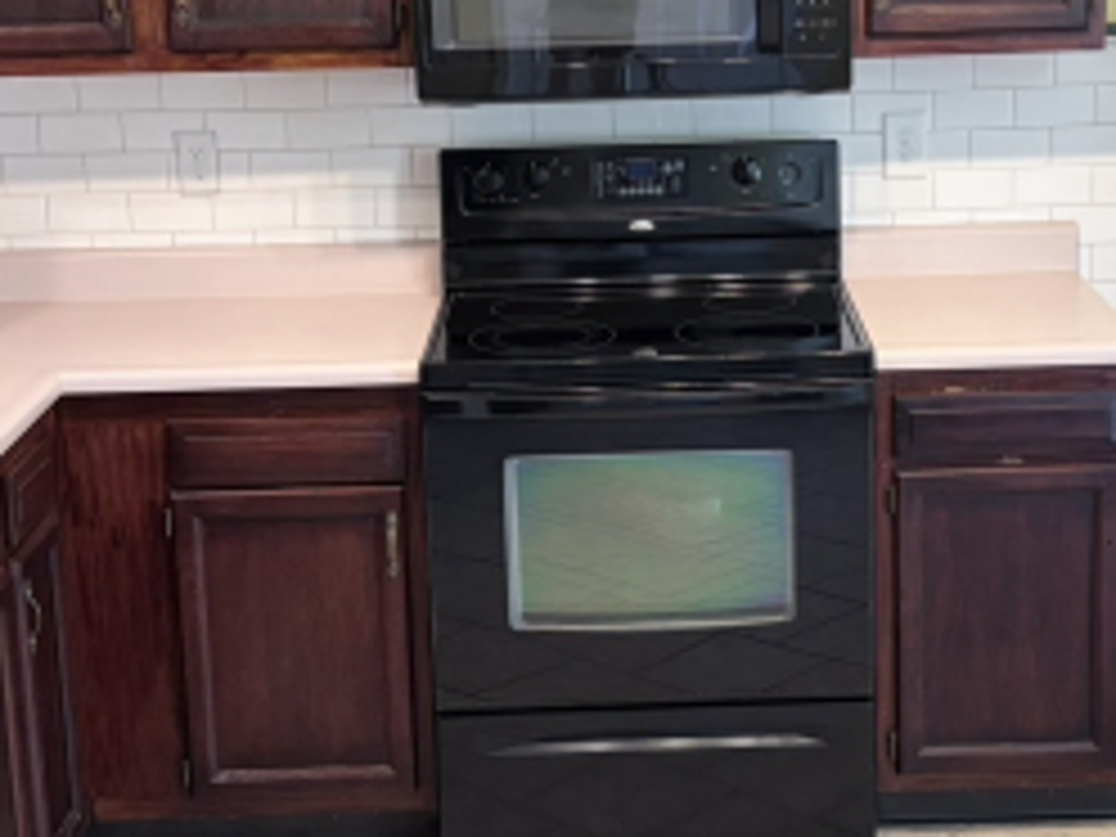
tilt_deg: -13.0
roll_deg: +1.7
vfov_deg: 21.0
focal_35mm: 70
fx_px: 2257
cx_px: 718
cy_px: 320
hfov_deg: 27.7
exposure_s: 1/60
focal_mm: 5.96
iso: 125
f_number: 1.6
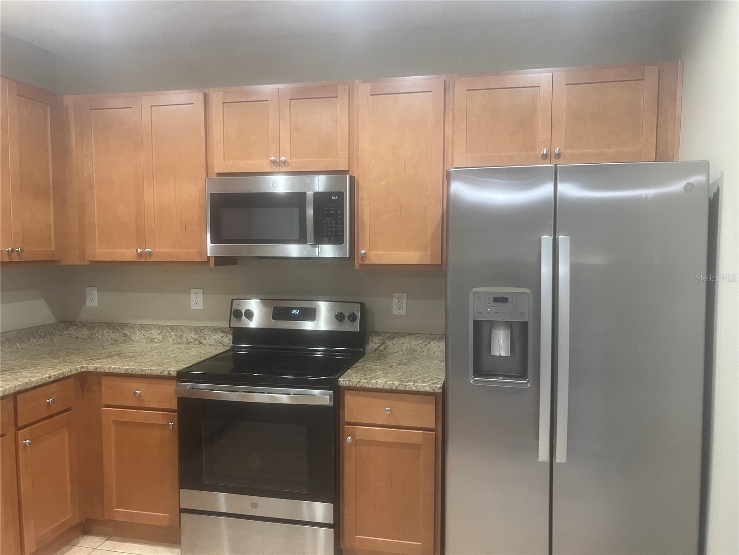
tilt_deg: -1.7
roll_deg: -0.4
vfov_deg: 53.1
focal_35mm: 26
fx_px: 555
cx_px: 370
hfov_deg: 67.3
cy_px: 278
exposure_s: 1/60
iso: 100
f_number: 1.5
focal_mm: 5.7
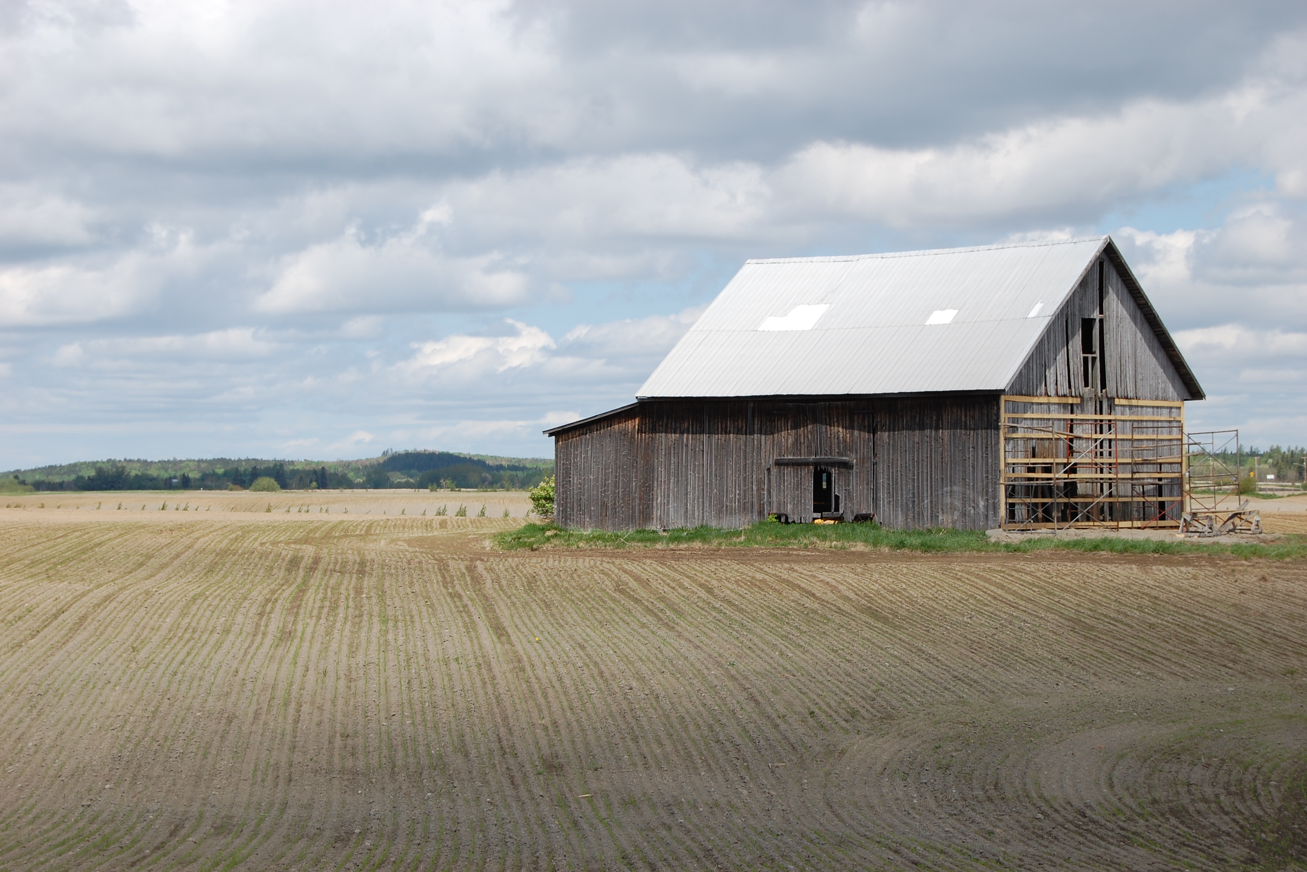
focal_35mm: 84
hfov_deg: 24.3
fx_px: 3032
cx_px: 659
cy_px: 437
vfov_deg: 16.4
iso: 200
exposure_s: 1/400
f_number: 10
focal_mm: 55
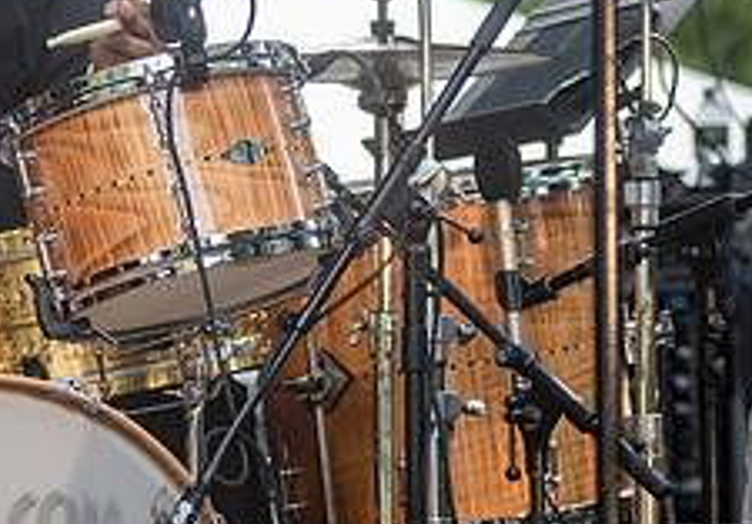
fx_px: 6718
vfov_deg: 4.5
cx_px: 82
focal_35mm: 317
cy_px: -88
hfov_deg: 6.4
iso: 2500
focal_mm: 105
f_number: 4
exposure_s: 1/2000
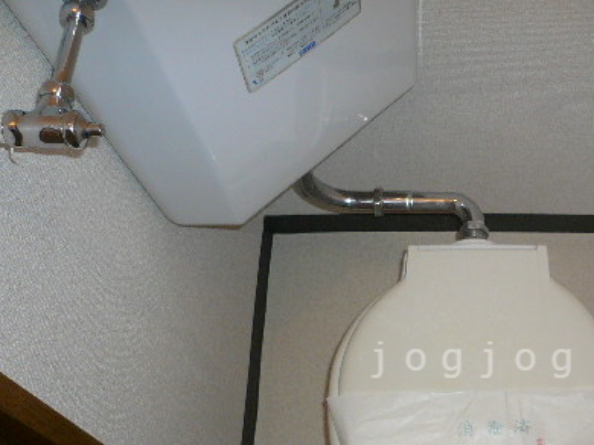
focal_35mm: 46
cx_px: 475
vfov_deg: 30.7
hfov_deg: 39.6
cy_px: 360
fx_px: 789
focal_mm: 4.6
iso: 100
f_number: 2.8
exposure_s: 1/30
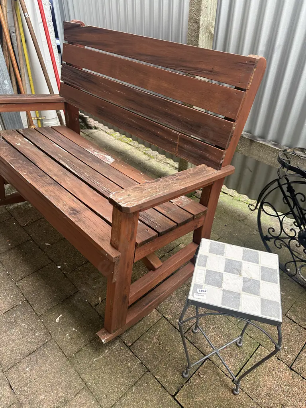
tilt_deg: -38.9
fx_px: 283
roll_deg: -0.4
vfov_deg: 71.6
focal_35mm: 24
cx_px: 153
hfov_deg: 56.8
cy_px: 204
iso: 160
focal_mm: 6.86
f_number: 1.78
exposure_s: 1/100
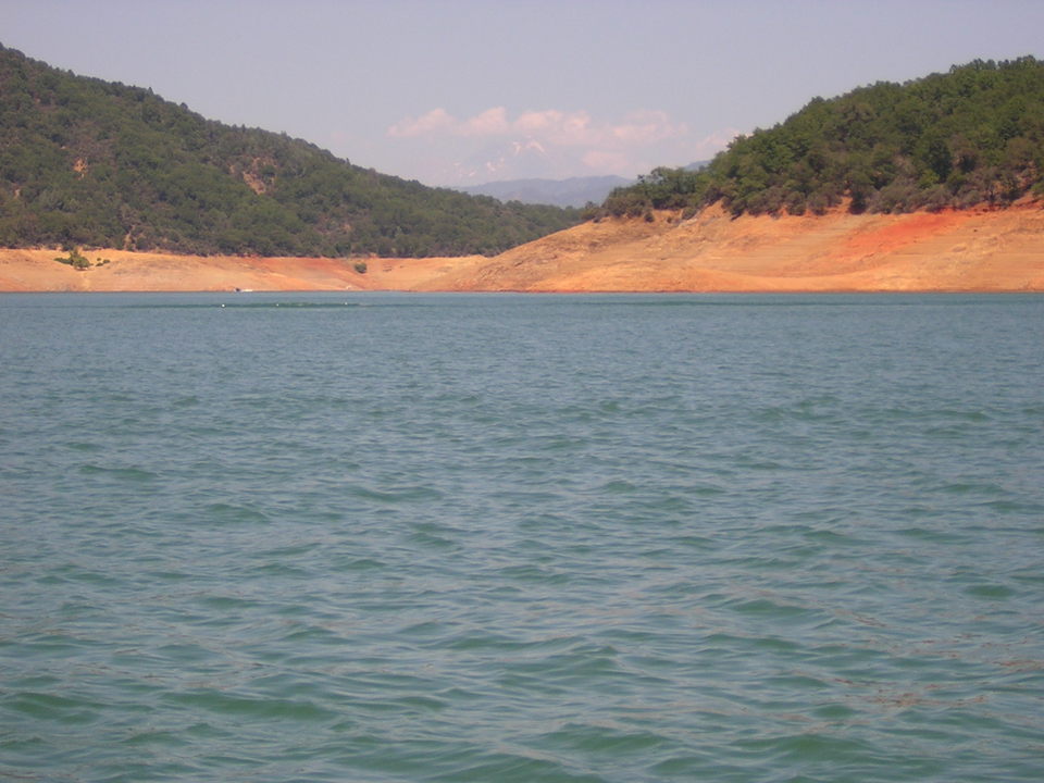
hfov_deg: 18.2
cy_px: 392
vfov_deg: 13.7
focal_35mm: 108
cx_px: 522
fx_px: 3257
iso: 100
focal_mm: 14.1
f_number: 4.7
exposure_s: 1/444
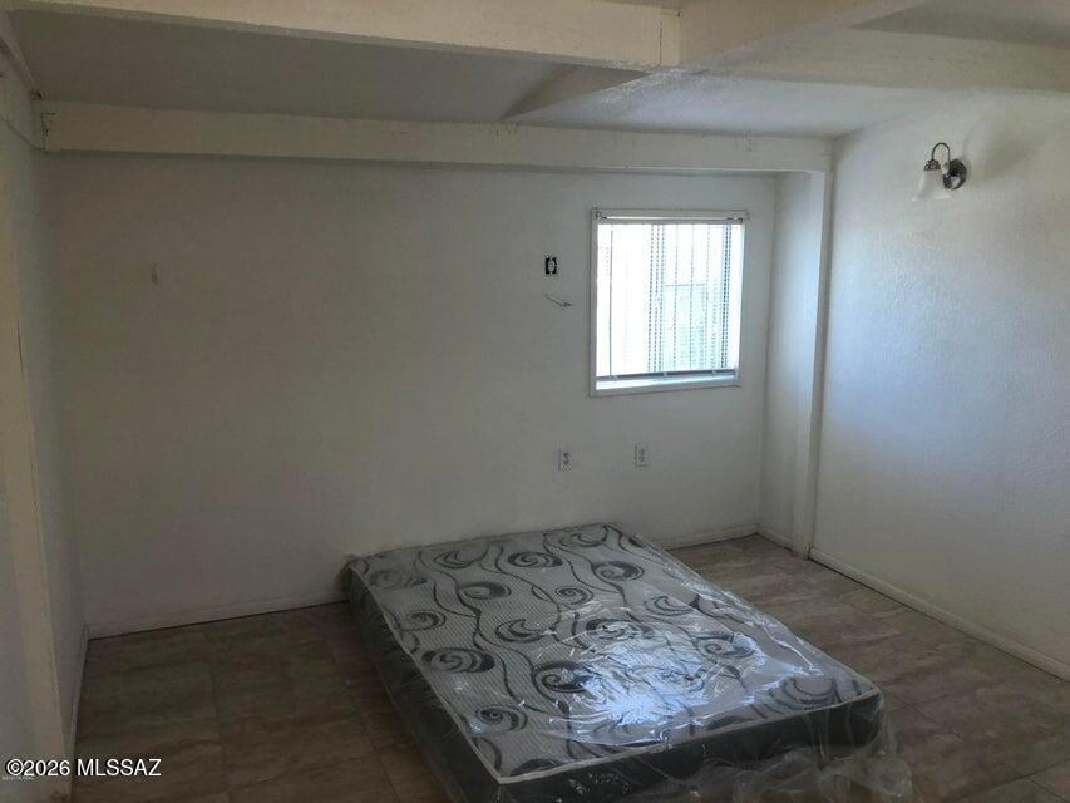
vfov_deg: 49.8
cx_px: 535
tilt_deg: -11.2
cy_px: 402
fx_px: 866
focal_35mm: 28
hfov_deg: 63.4
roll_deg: +0.6
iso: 32
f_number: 1.8
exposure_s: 1/30
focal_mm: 3.99
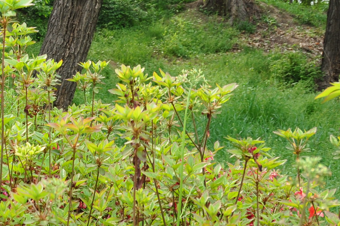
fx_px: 1009
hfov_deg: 17.5
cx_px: -141
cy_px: 134
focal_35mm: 107
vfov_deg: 12.8
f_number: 5
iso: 200
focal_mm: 22
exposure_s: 1/200
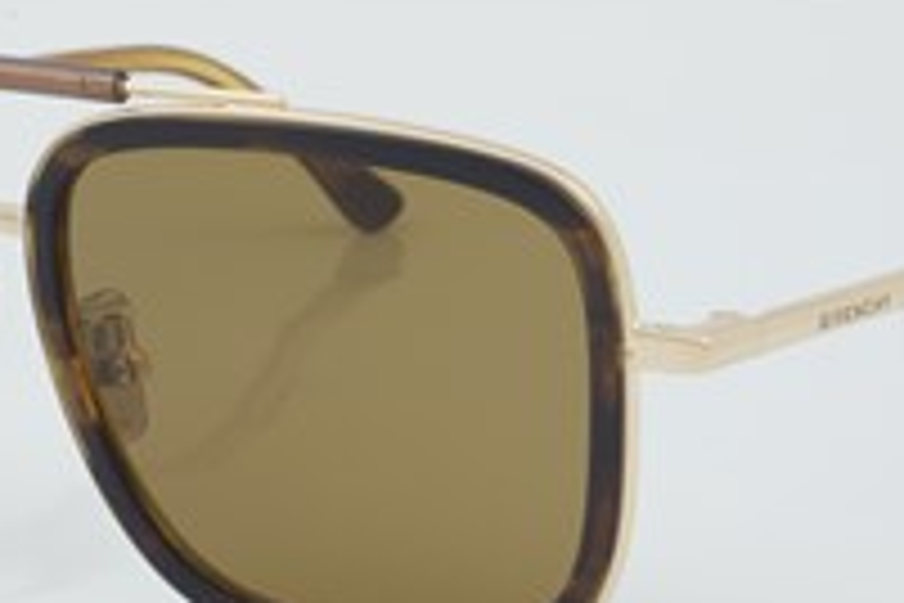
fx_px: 3741
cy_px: 351
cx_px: 342
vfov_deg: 9.2
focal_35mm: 149
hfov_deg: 13.8
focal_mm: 50
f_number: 29
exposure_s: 1/3
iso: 100
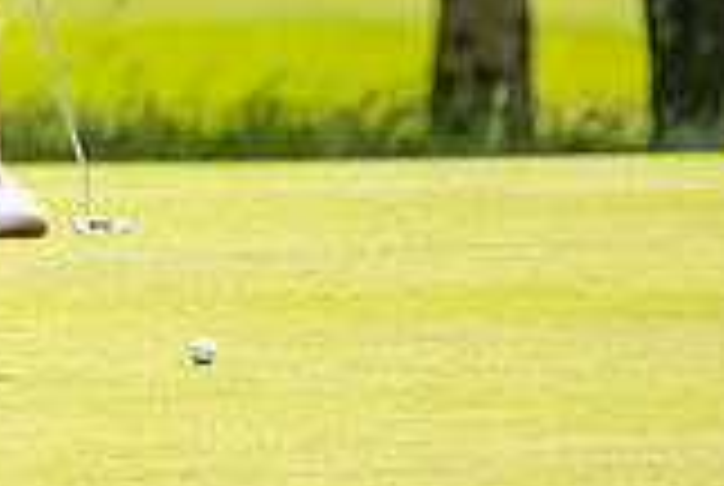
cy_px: -155
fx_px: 21720
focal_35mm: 1078
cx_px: -567
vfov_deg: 1.3
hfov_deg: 1.9
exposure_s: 1/800
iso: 200
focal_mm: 300
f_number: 5
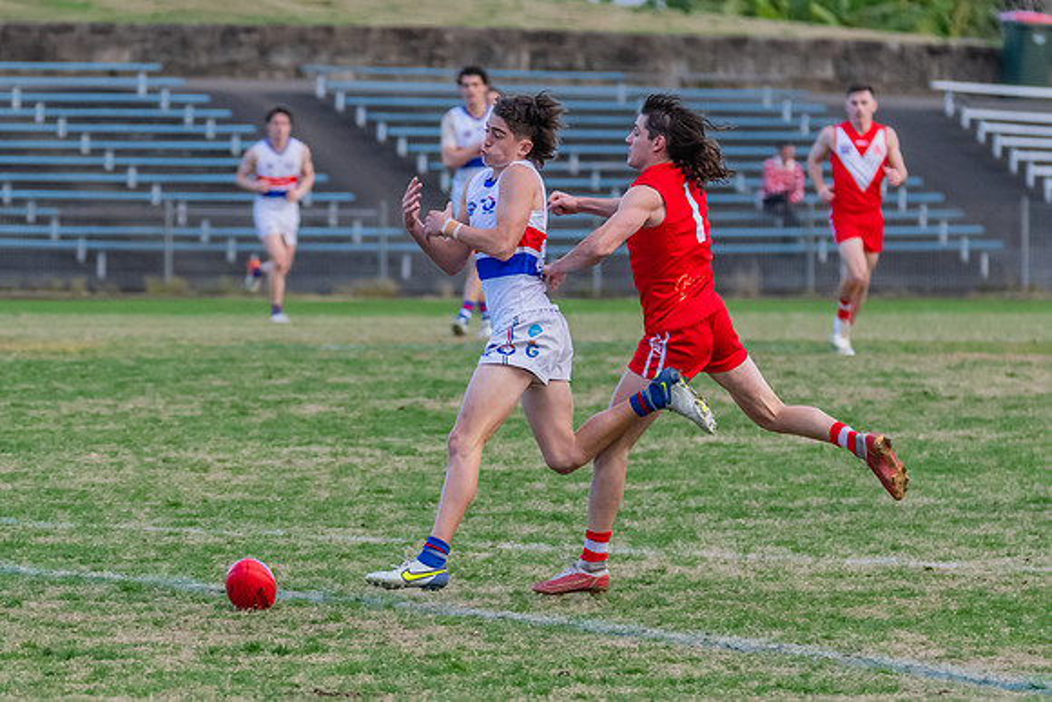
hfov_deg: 4.3
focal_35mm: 476
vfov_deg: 2.9
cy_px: 416
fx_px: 13915
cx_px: 511
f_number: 5.6
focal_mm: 260
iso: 2000
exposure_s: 1/1600
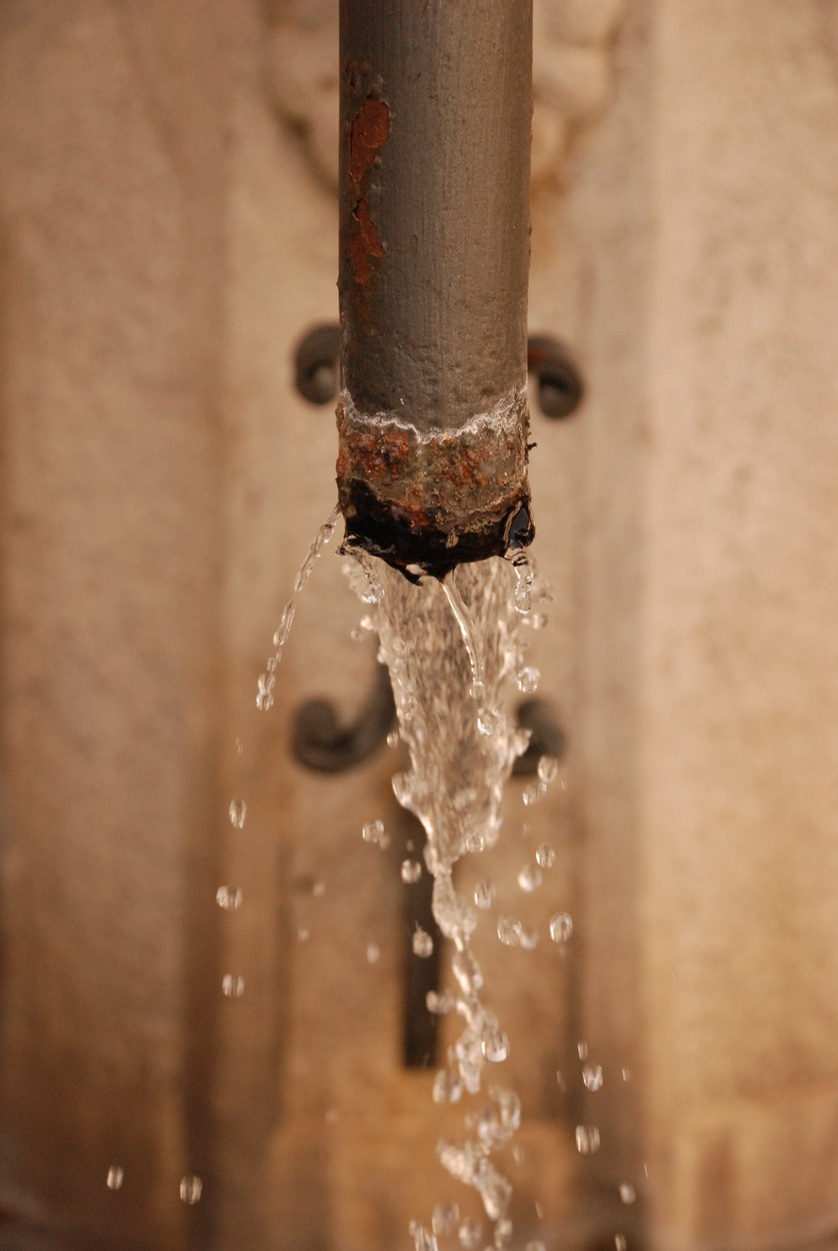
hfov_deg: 11.5
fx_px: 4178
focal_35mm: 120
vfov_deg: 17.0
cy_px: 626
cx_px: 419
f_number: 6.3
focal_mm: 80
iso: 1000
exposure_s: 1/640
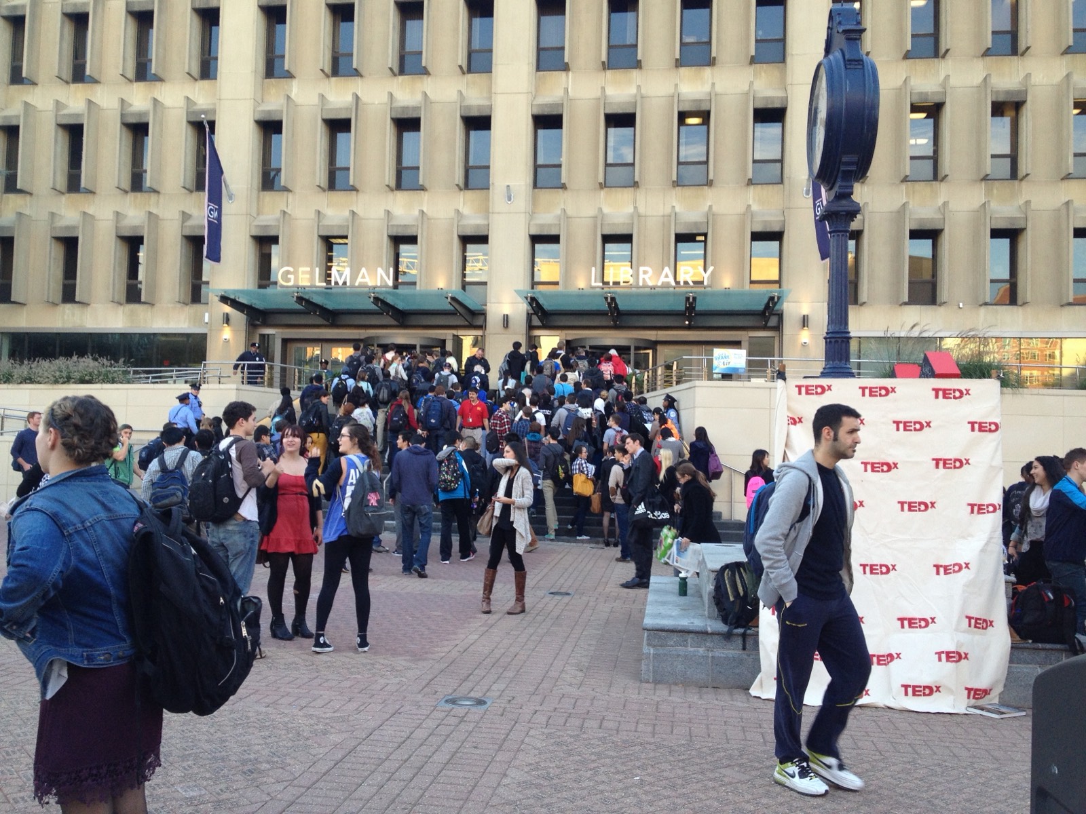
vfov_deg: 40.7
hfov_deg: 52.6
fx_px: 1098
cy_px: 407
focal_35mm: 35
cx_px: 543
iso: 80
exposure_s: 1/120
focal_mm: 4.28
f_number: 2.4
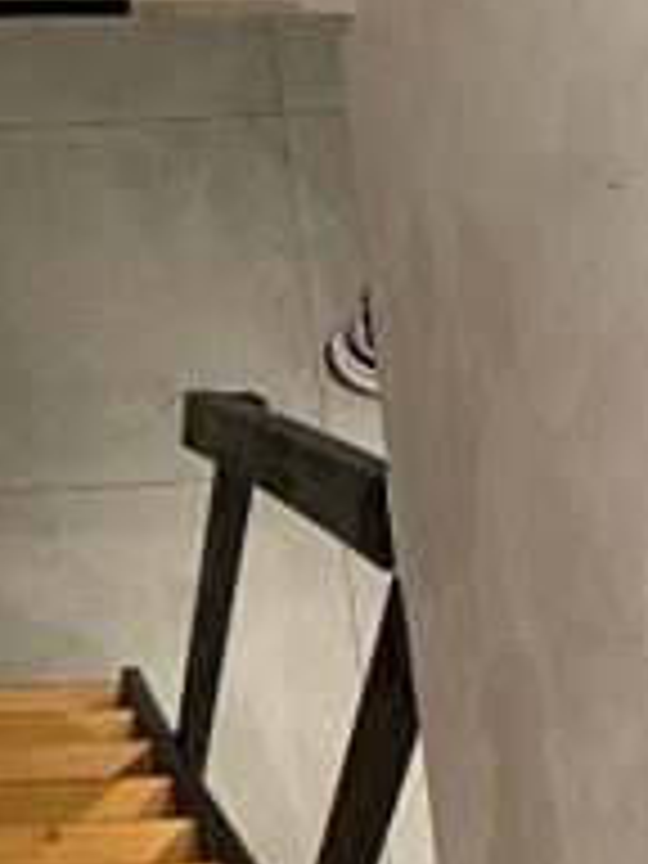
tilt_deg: -60.7
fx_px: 3469
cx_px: -112
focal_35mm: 139
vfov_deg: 14.2
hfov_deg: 10.5
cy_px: 477
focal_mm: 4.2
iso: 160
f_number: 1.6
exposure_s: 1/50
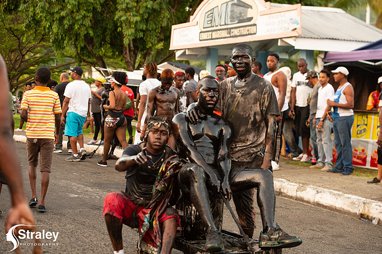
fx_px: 742
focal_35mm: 70
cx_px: 191
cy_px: 127
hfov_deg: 28.9
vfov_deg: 19.4
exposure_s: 1/200
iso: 1600
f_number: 5
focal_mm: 70
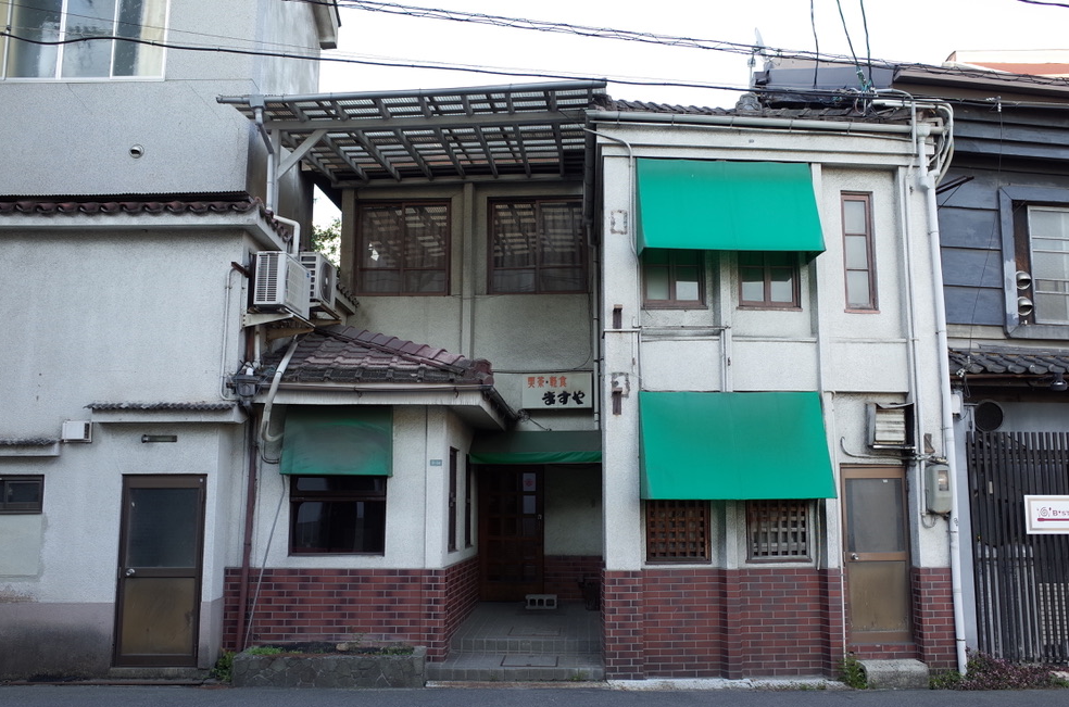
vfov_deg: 42.1
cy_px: 374
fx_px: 918
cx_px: 550
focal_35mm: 31
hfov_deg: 60.4
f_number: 4
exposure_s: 1/80
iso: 100
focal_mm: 18.3
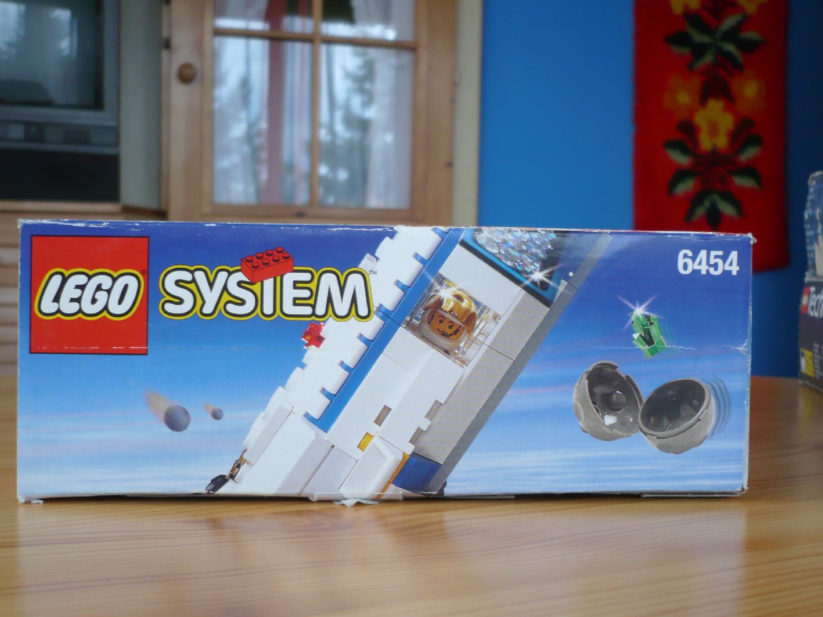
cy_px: 363
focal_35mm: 43
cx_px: 405
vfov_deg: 33.5
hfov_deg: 43.8
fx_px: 1022
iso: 100
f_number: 2.8
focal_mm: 5.8
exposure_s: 1/25
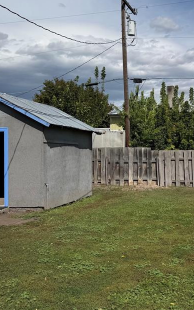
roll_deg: +1.0
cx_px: 154
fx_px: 355
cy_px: 147
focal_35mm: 42
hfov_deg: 29.9
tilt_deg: +1.5
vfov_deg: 47.2
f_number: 1.78
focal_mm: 6.76
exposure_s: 1/10309
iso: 80
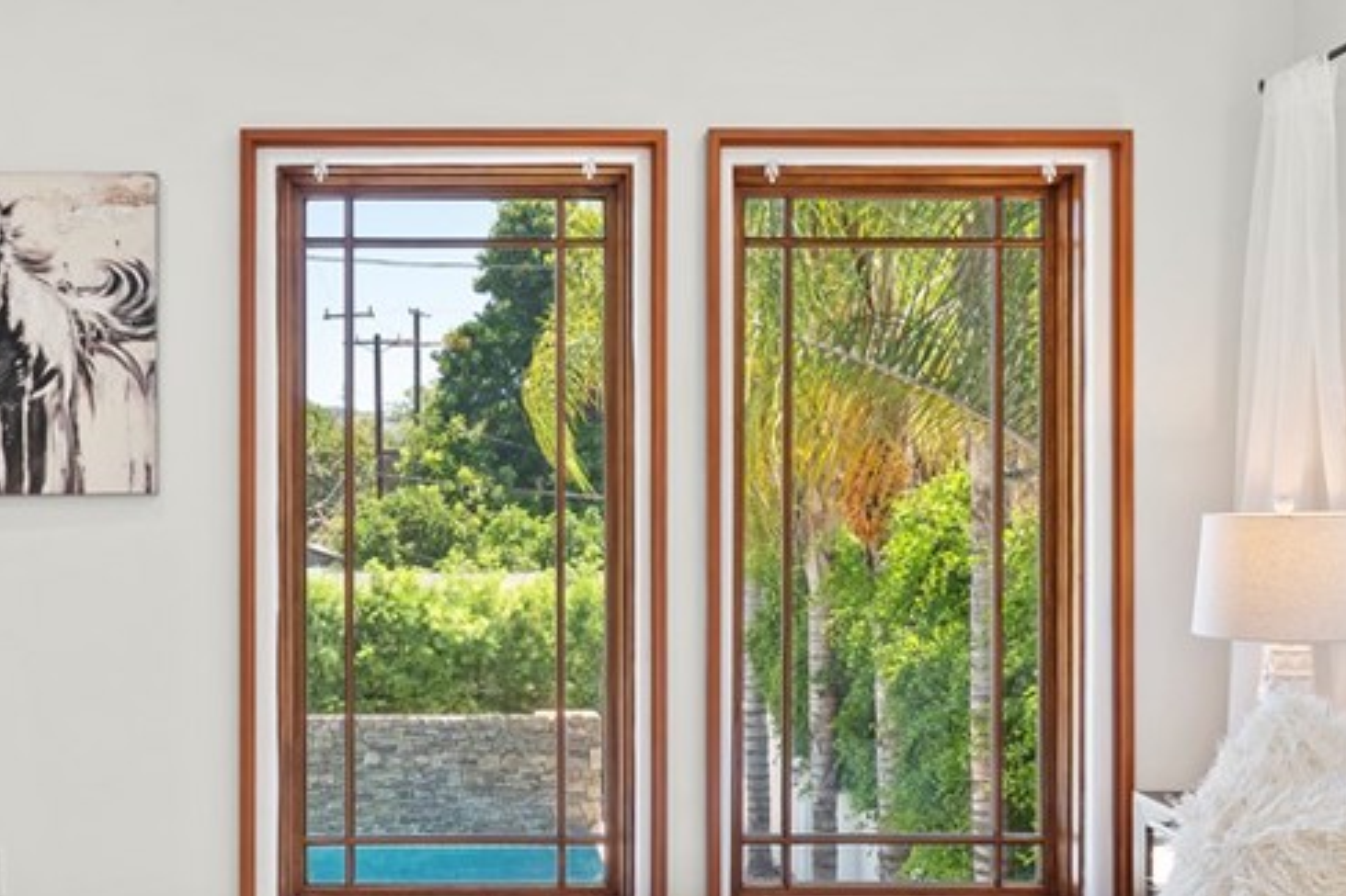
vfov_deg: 31.9
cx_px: 477
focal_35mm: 42
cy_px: 489
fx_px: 1570
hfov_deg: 45.9
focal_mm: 20
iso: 250
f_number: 8
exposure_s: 1/3
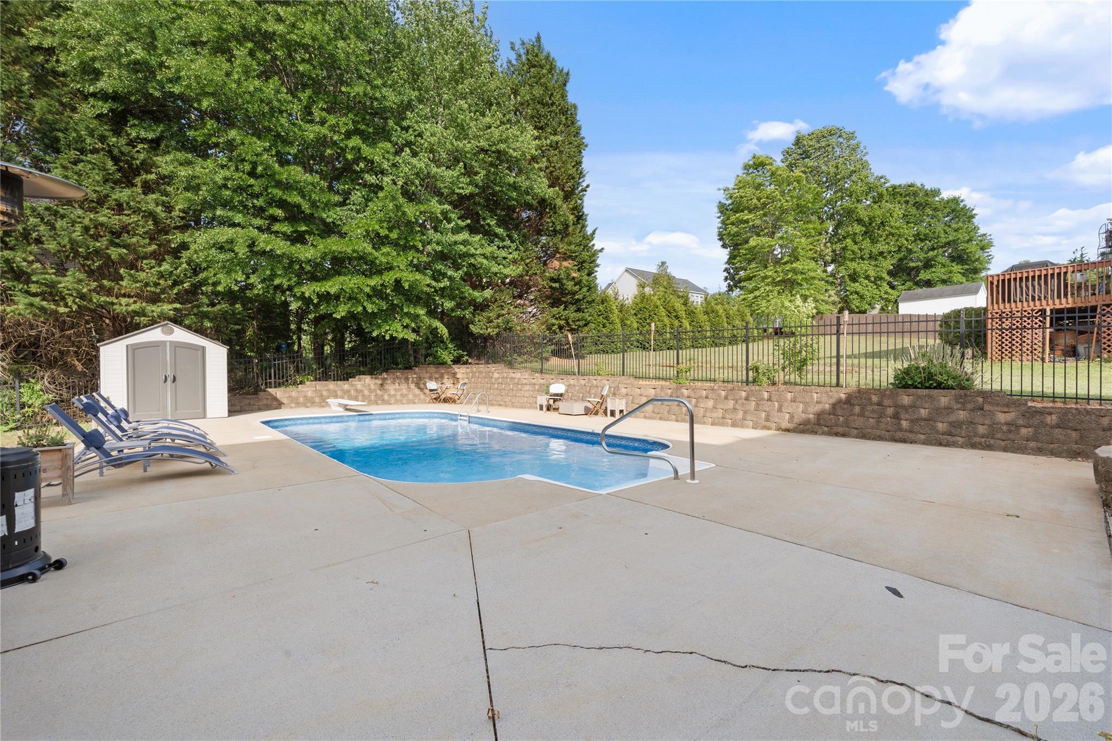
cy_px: 370
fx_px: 432
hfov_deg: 104.3
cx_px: 556
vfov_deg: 81.2
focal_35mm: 14
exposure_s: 1/13
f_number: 10
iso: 100
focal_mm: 14
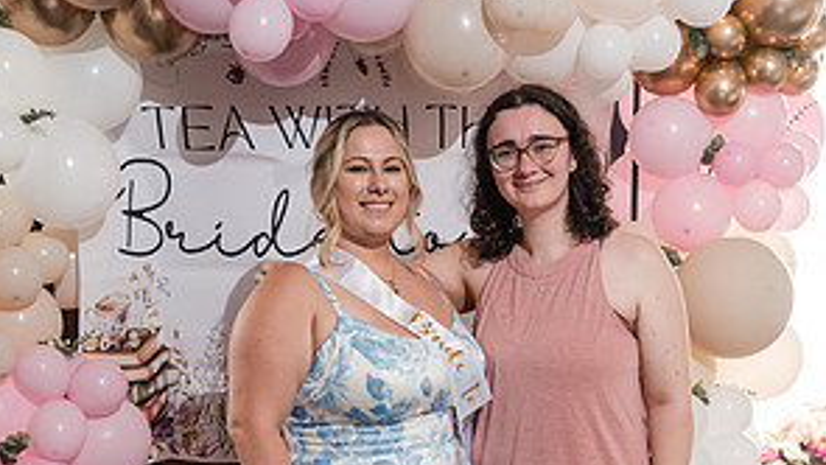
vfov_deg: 20.9
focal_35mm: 56
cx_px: 409
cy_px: 434
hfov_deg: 37.2
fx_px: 1227
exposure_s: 1/250
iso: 1600
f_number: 4
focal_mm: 35
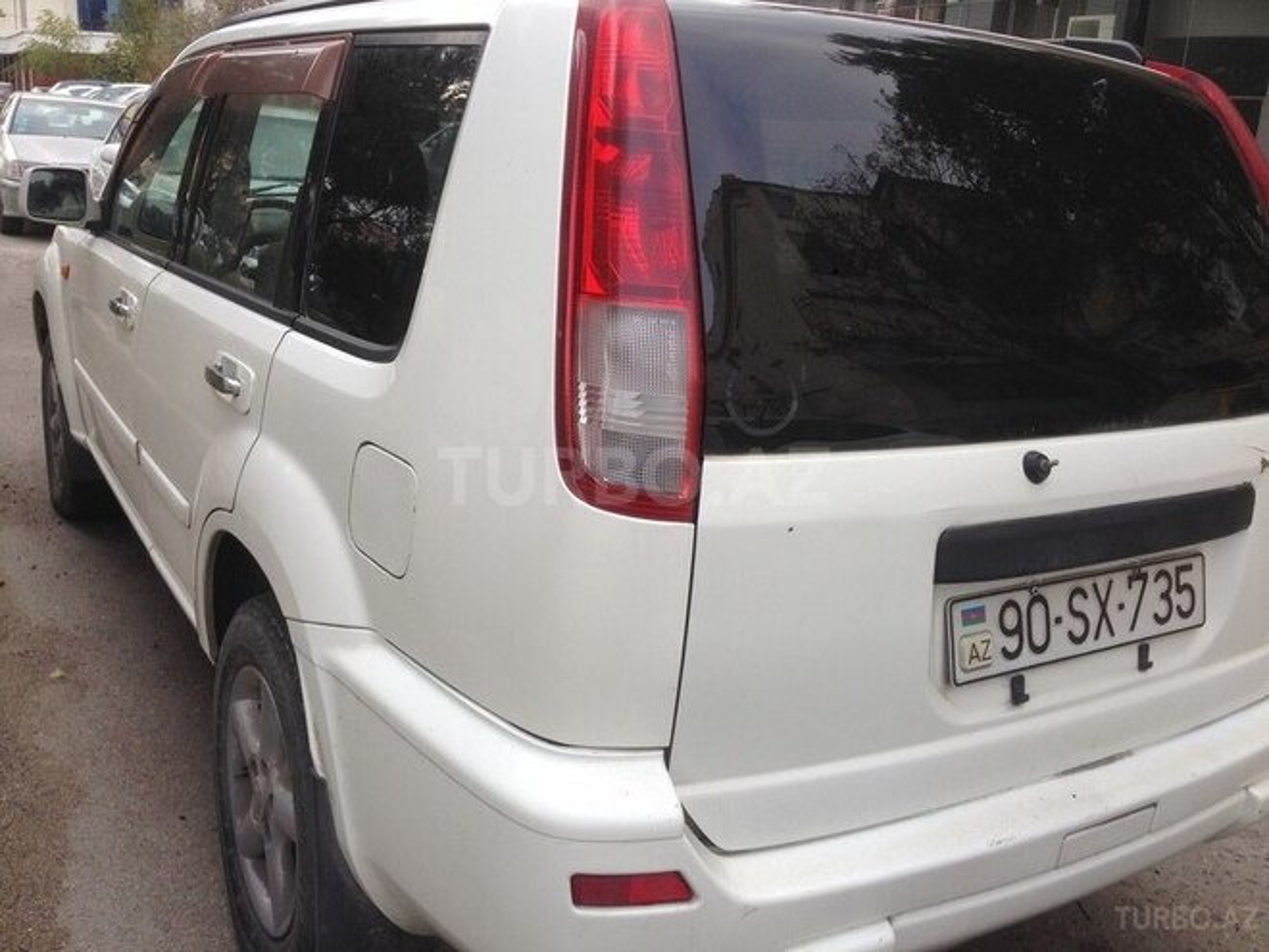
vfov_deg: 42.9
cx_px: 634
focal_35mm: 33
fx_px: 1210
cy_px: 476
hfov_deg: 55.4
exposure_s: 1/306
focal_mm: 4.12
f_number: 2.4
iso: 50
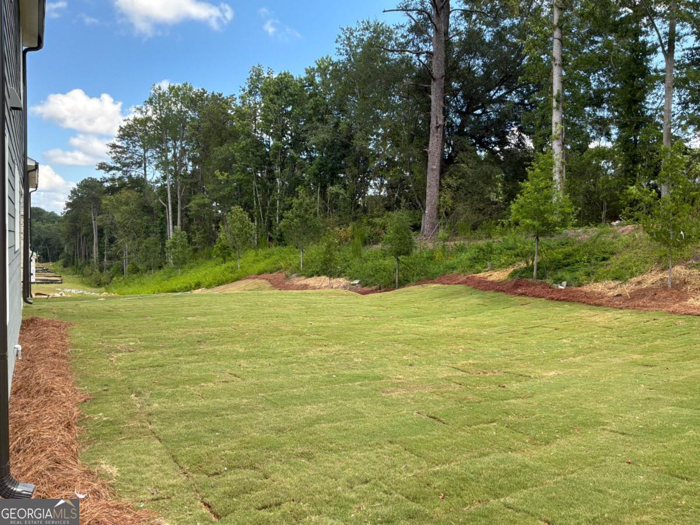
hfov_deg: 63.4
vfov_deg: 49.7
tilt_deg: -2.5
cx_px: 350
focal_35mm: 28
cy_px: 262
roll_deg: -0.9
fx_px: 566
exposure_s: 1/534
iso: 32
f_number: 1.8
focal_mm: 3
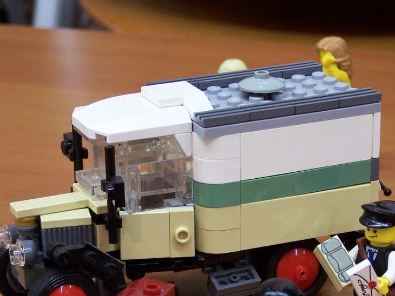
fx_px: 1313
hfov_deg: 17.1
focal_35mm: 115
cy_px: 205
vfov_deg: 12.9
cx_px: 200
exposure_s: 1/3
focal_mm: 13.7
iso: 80
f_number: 3.2
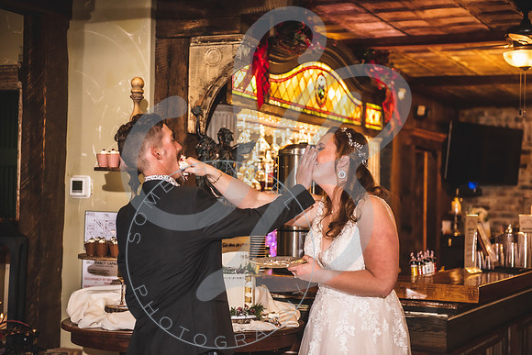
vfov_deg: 19.5
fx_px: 1035
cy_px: 178
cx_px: 266
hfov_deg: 28.8
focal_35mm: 70
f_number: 2.8
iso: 1000
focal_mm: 70
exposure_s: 1/100
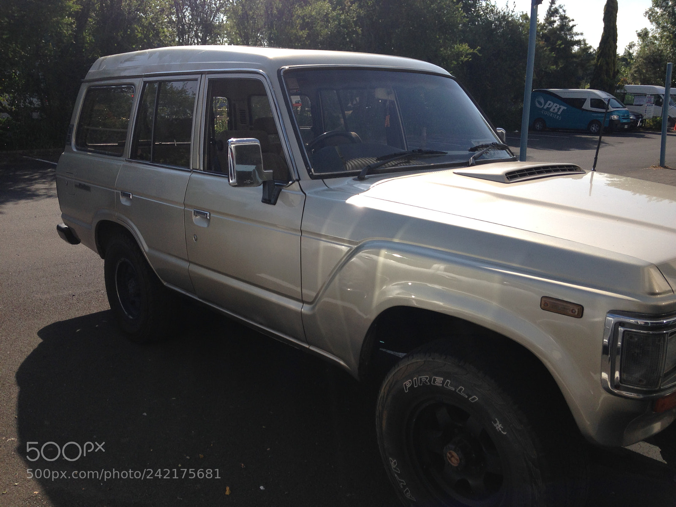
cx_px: 338
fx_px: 644
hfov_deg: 55.4
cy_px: 254
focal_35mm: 33
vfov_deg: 42.9
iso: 50
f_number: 2.4
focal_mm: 4.12
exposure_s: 1/1938
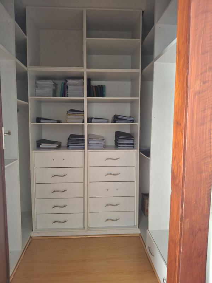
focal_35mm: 25
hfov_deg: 54.9
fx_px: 204
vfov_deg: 69.4
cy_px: 142
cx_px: 106
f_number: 1.8
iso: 250
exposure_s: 1/25
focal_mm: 4.69
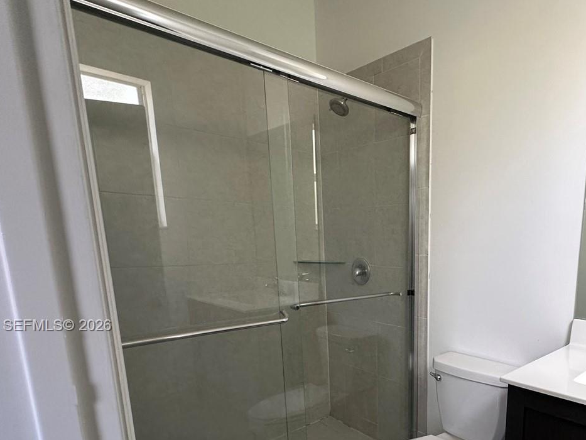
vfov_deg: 54.4
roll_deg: -0.6
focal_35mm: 24
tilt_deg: -12.0
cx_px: 418
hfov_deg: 68.3
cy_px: 326
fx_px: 406
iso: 160
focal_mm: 2.22
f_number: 2.2
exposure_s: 1/60
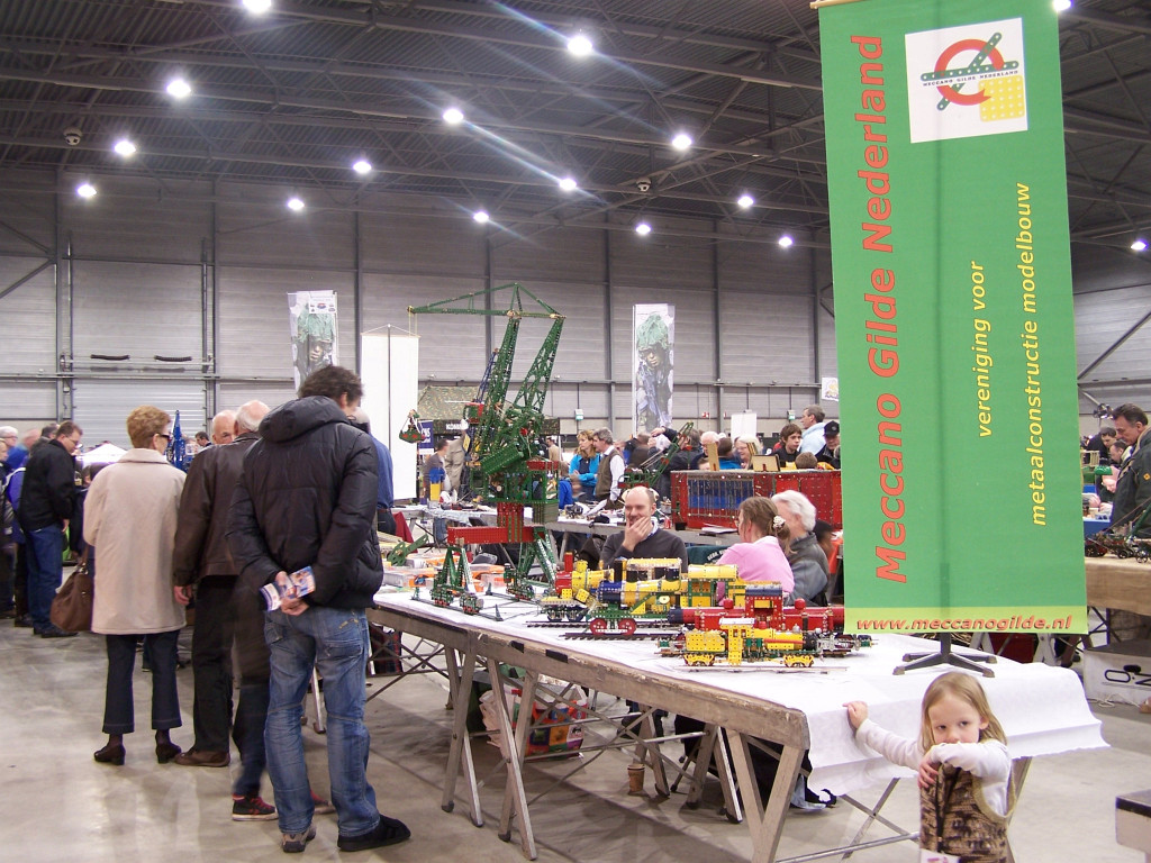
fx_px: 1264
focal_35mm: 38
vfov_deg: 37.7
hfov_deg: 49.0
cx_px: 576
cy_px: 432
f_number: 2.8
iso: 80
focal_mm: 6.3
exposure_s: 1/4
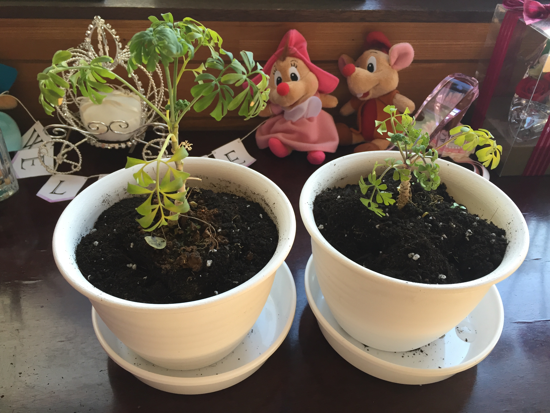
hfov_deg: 61.7
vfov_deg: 48.2
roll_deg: -1.4
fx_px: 461
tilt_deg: -38.2
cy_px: 206
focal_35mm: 29
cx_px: 275
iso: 32
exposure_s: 1/30
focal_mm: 4.15
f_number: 2.2
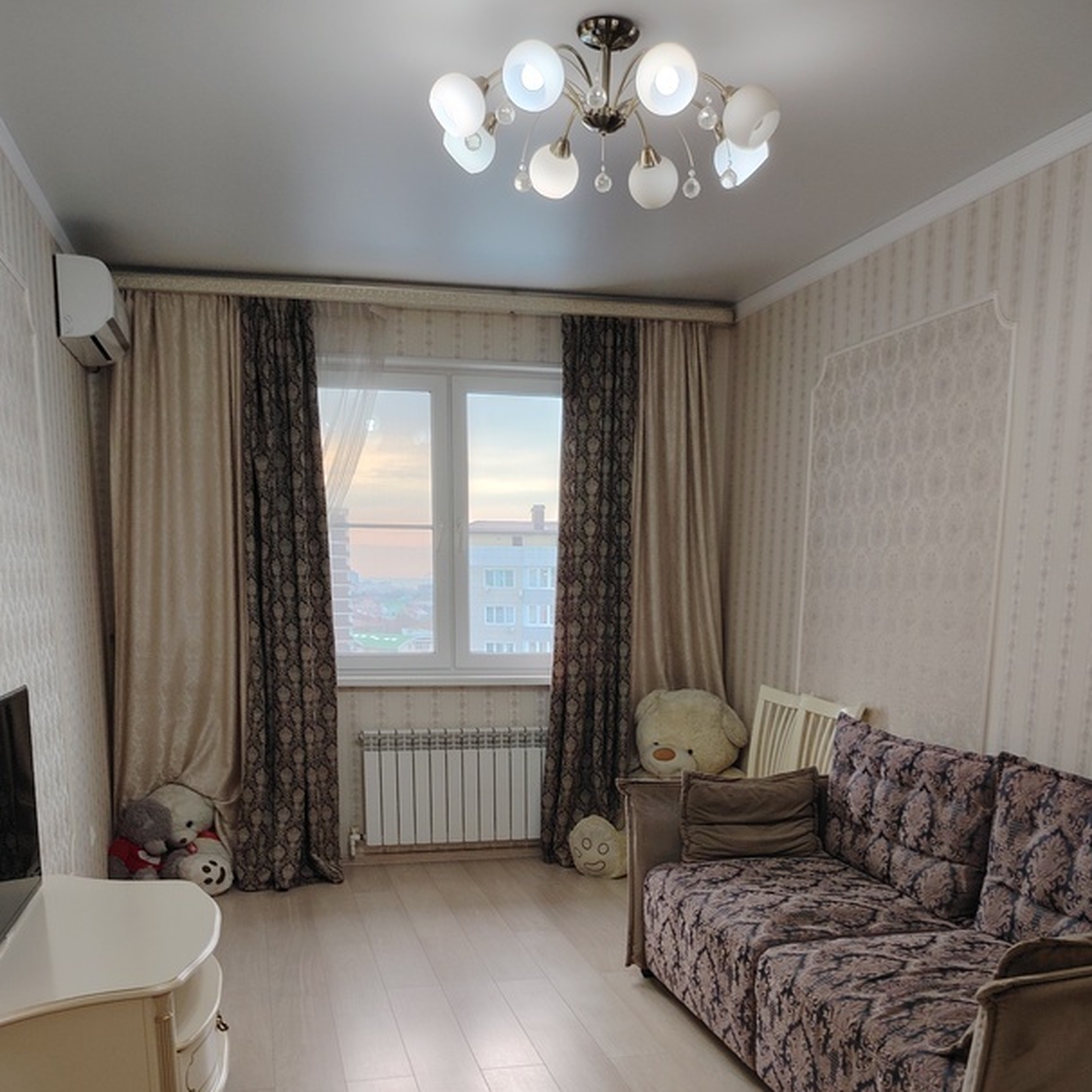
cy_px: 856
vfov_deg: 45.1
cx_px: 559
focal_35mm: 35
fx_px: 1249
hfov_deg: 47.2
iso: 400
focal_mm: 5.25
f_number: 1.75
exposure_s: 1/33.3
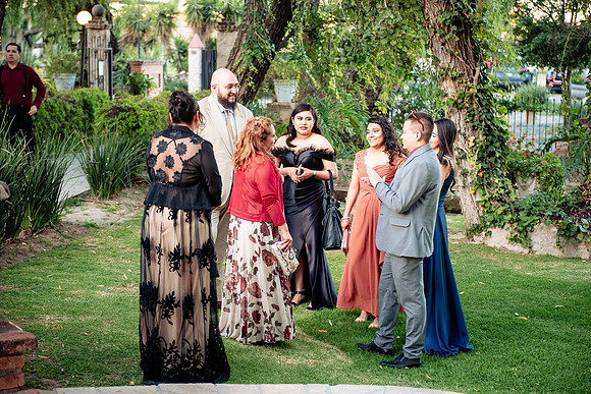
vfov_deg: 19.2
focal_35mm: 71
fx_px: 1165
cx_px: 296
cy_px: 197
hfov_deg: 28.5
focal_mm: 70
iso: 1250
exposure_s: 1/160
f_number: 2.8
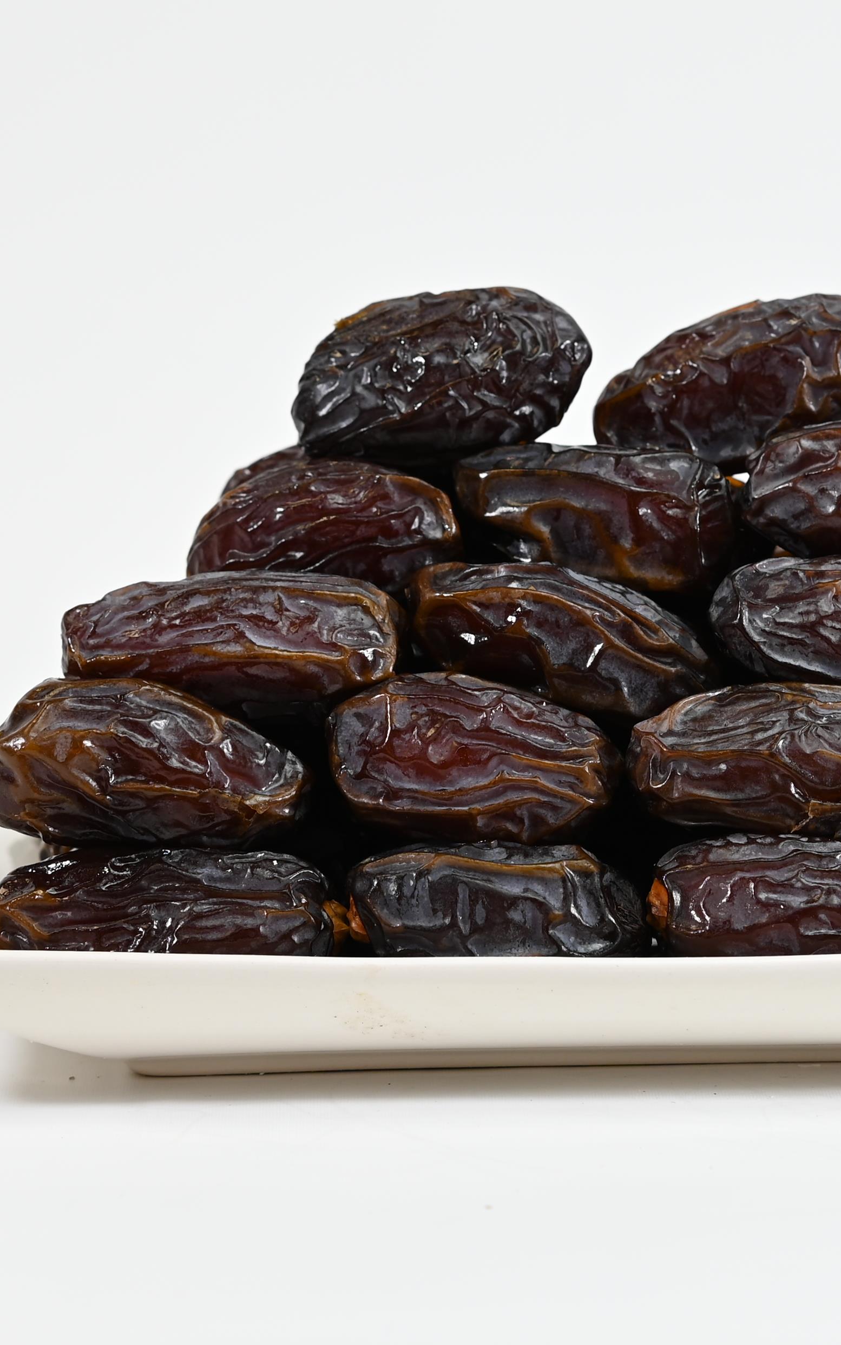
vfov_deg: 17.2
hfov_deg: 10.8
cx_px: 675
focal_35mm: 121
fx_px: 4437
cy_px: 684
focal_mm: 50
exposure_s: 1/40
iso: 100
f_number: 4
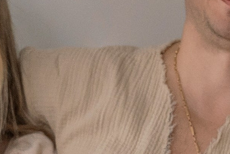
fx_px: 1611
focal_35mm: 252
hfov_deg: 7.9
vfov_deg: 5.4
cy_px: 208
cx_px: 425
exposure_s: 1/200
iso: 1000
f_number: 3.5
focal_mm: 37
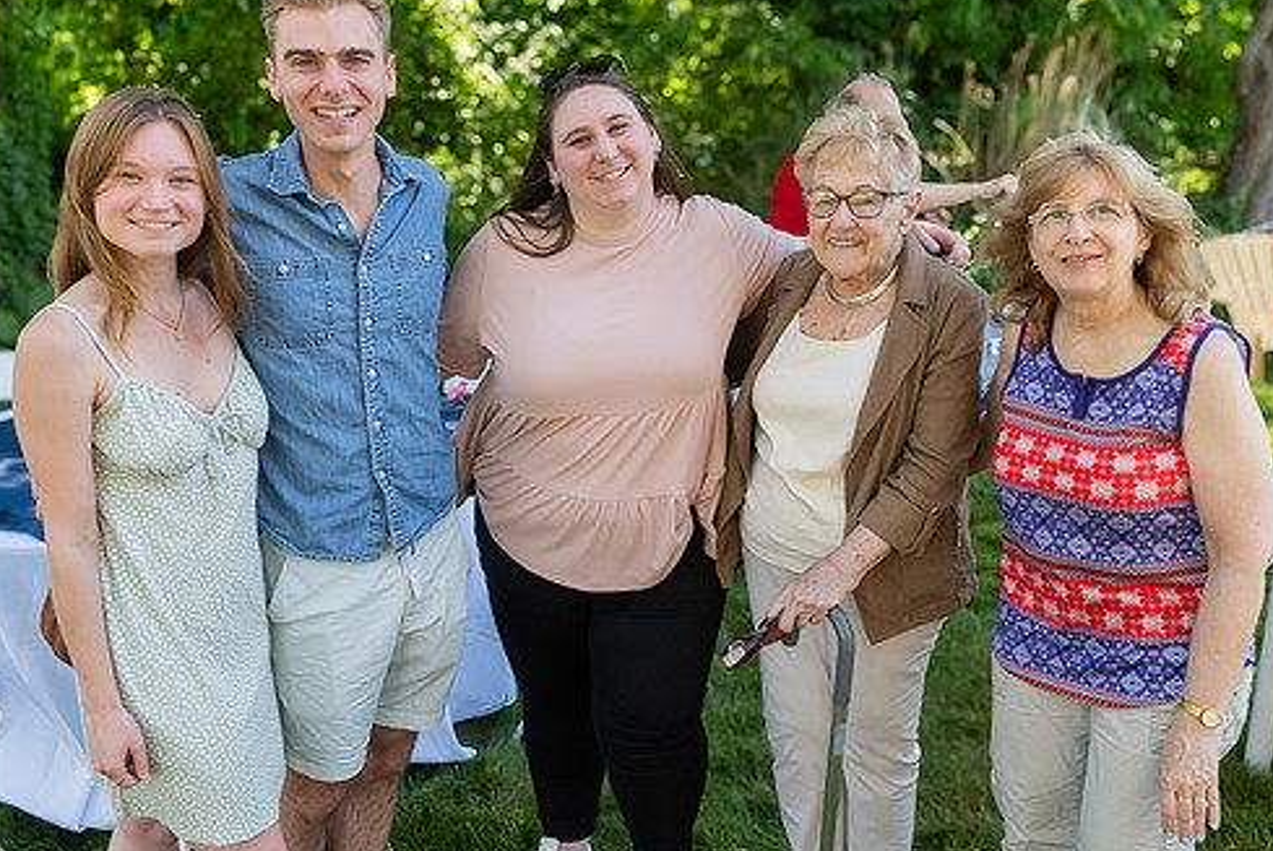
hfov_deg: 58.7
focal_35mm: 32
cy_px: 423
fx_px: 1133
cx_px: 640
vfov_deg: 41.2
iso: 640
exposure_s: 1/400
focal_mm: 18
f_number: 4.5
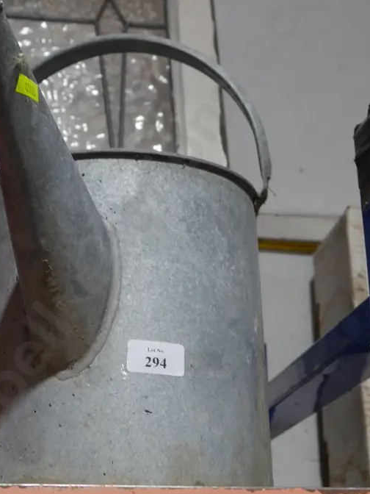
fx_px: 955
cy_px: 240
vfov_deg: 29.0
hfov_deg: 21.8
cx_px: 119
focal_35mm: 67
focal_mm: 22
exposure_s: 1/60
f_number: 5
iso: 400
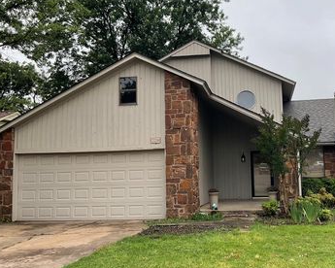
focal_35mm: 41
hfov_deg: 44.3
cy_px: 128
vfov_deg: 36.5
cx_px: 218
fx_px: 407
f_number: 1.8
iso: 16
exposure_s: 1/482
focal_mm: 3
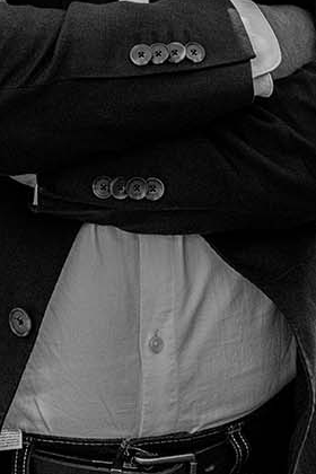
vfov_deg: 8.5
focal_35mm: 240
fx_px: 3160
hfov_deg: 5.7
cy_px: 30
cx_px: 243
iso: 500
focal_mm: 70
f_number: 8
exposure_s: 1/640
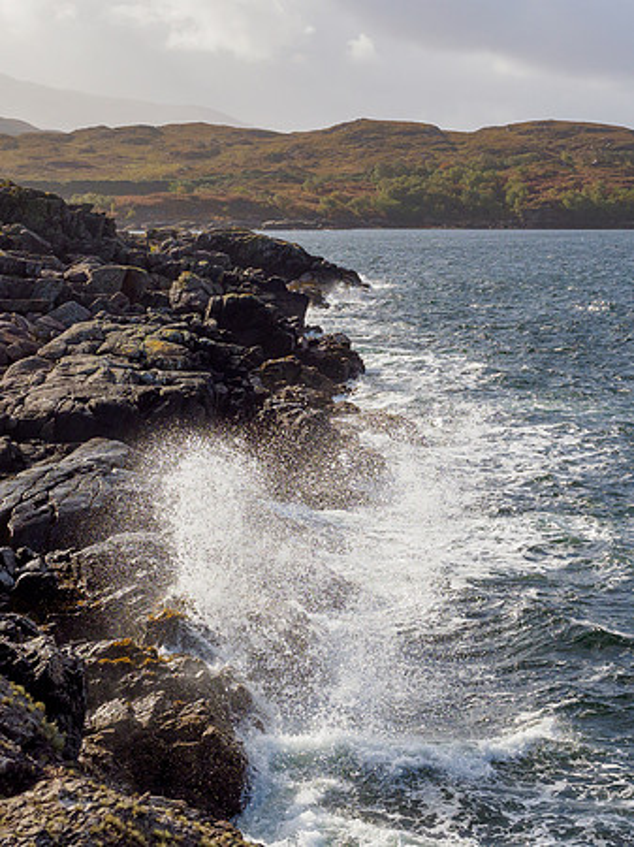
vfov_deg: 22.7
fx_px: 2107
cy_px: 424
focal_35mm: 86
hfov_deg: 17.1
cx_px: 391
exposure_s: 1/1600
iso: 640
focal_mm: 32
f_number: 7.1
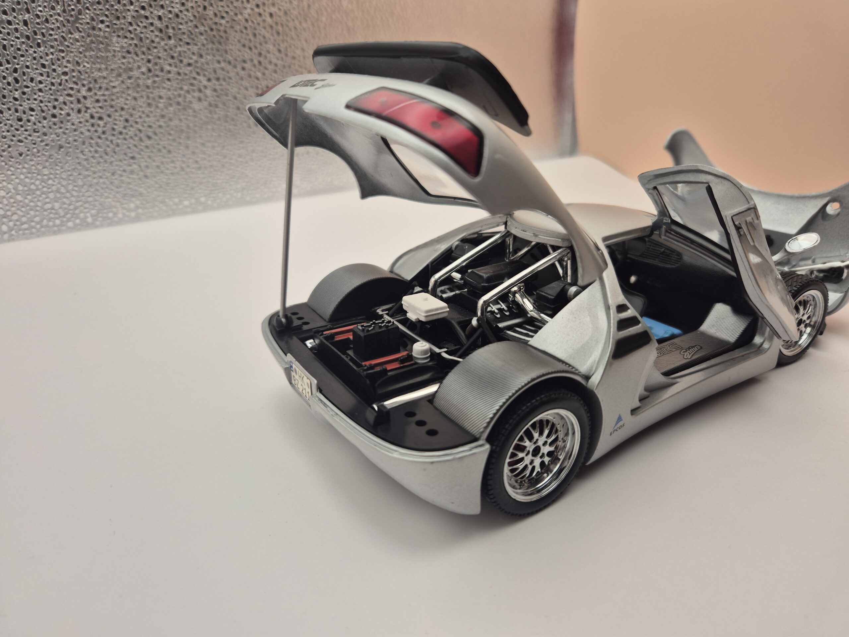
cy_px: 318
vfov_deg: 58.9
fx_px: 564
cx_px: 424
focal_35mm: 23
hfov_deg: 73.9
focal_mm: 5.4
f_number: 1.8
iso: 25
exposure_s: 1/152
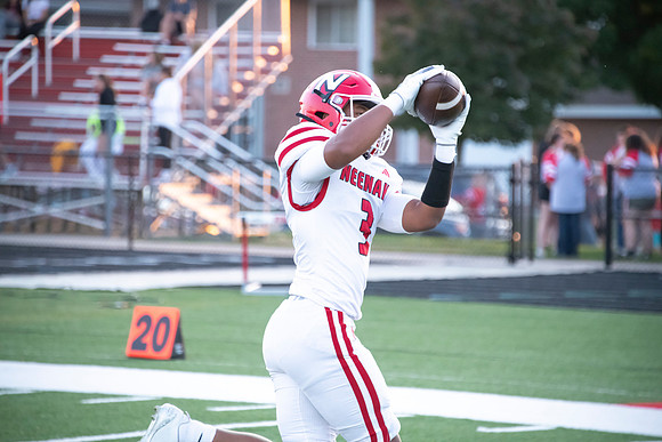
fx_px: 4598
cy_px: 221
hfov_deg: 8.2
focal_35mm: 250
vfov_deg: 5.5
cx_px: 331
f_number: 5.6
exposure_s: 1/800
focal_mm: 250
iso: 4000
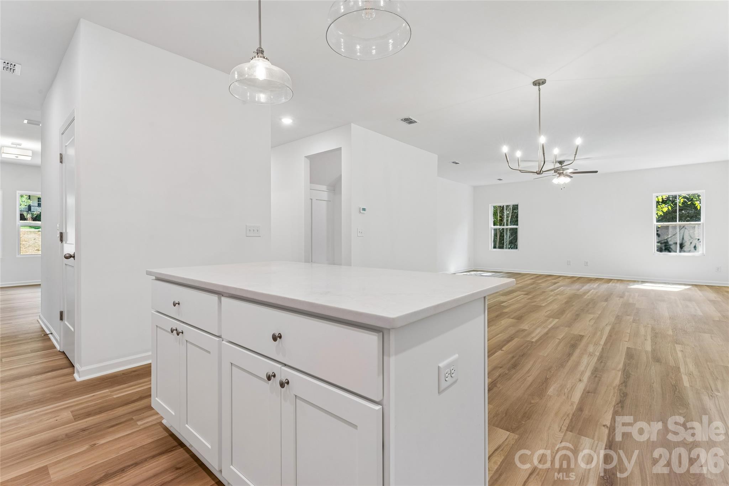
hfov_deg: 96.0
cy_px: 243
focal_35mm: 16
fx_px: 328
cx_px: 364
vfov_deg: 73.1
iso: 200
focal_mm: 16.2
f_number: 13
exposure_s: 1/2.5
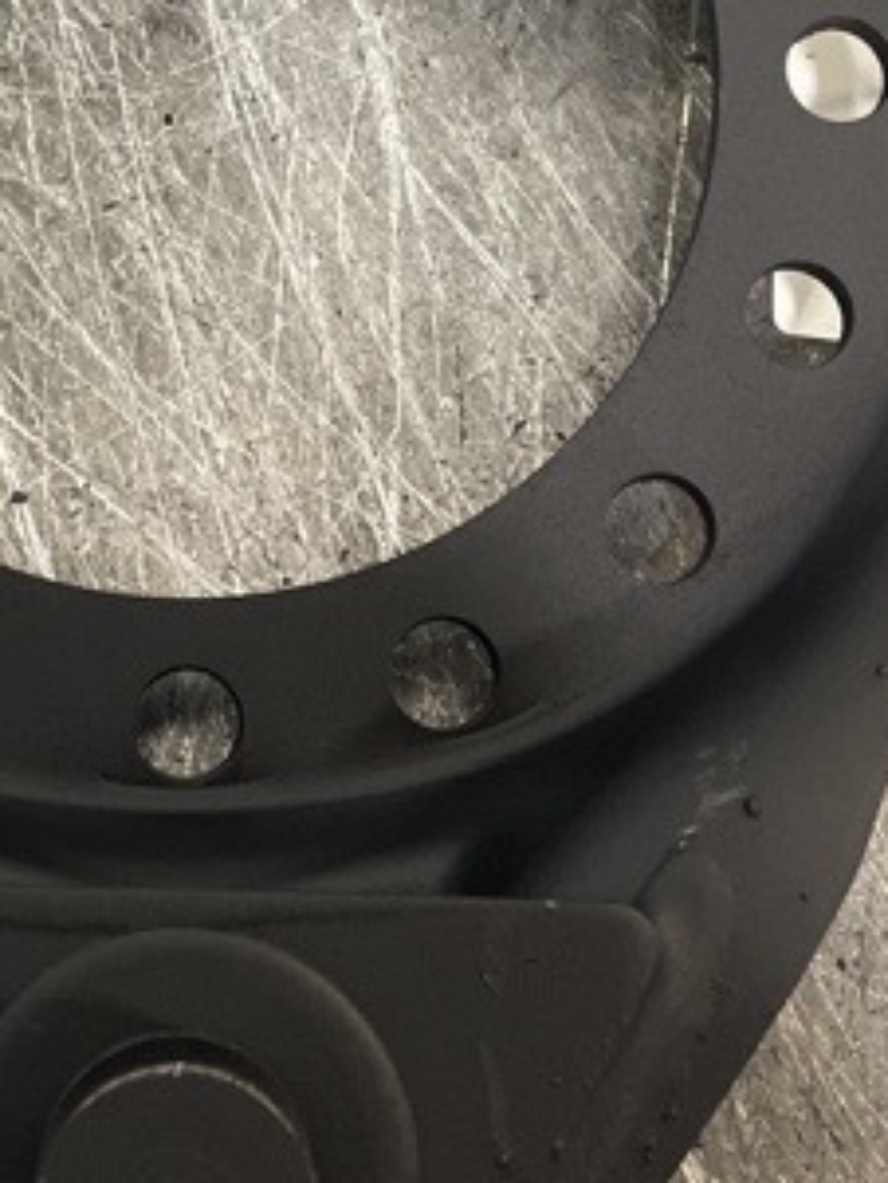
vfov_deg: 27.8
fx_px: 2358
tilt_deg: -66.9
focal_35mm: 69
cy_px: 310
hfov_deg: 21.1
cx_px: 173
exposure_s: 1/40
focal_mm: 4.2
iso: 400
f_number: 1.6
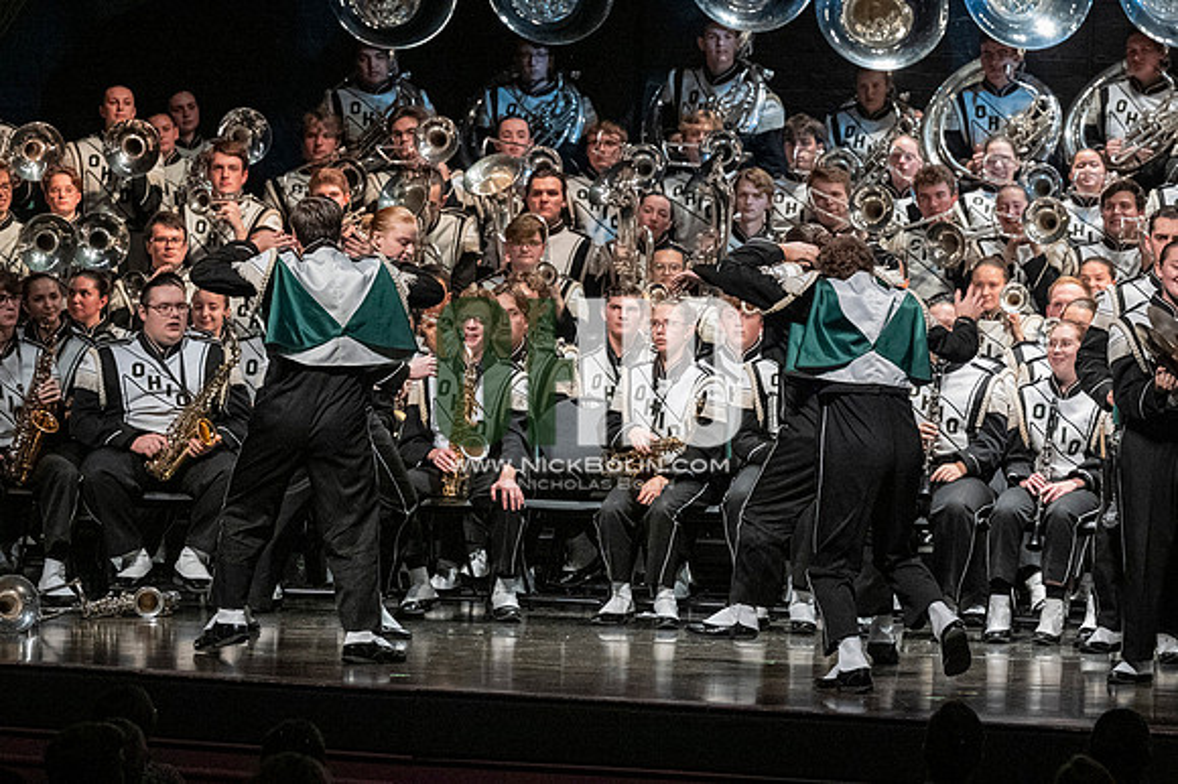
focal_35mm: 225
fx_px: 7358
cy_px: 392
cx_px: 589
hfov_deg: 9.2
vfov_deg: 6.1
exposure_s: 1/500
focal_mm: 150
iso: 4000
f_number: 4
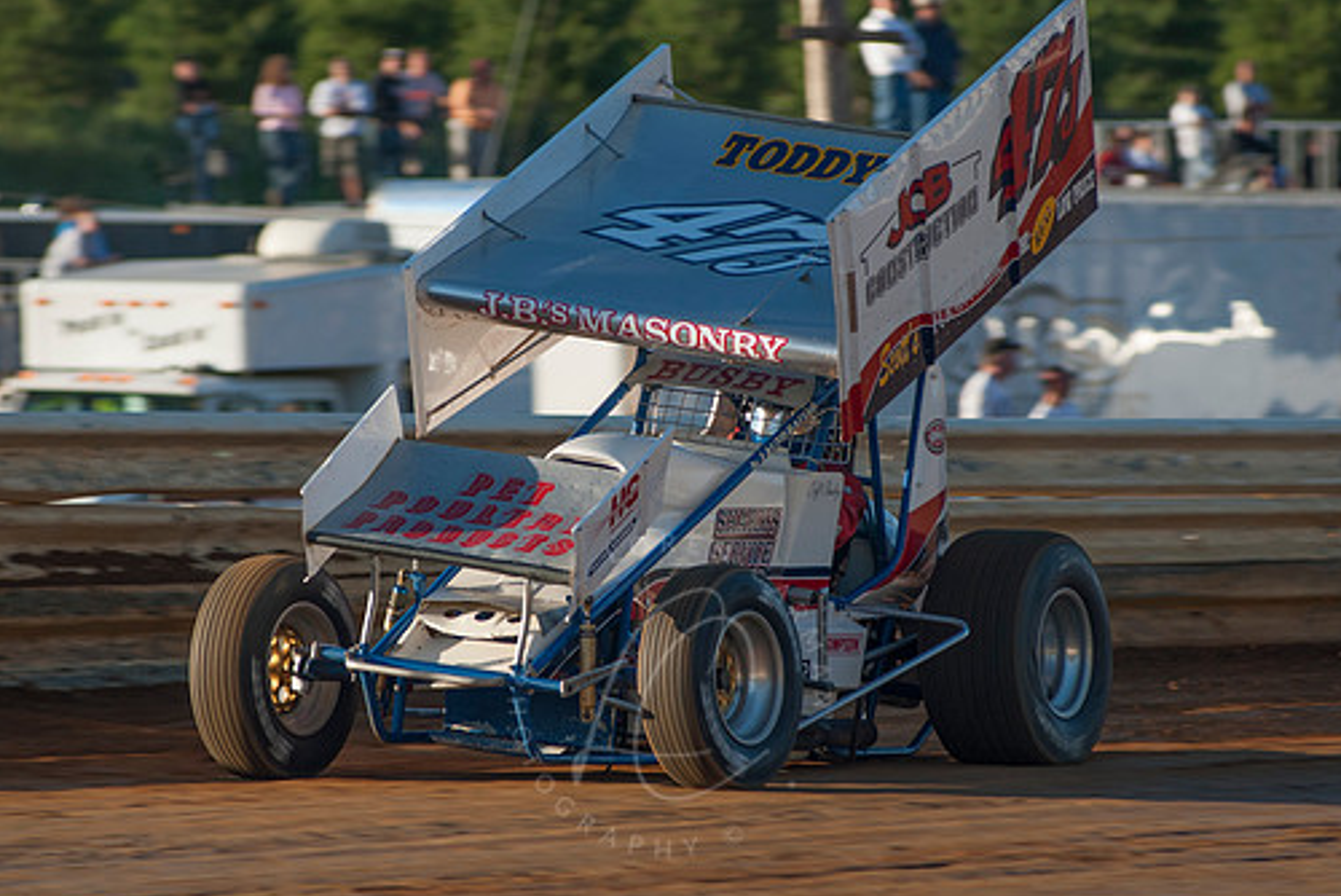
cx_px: 668
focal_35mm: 348
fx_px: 12970
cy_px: 445
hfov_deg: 5.9
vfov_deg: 4.0
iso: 100
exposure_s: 1/640
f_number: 4
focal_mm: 200
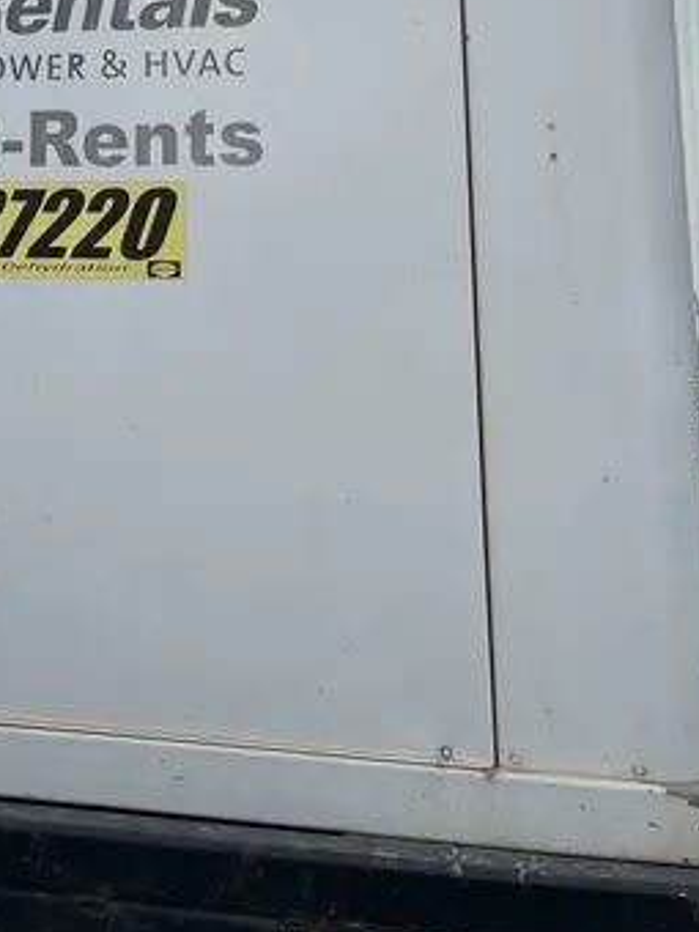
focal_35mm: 56
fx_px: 1508
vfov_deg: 31.7
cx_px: 38
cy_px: -4
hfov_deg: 25.1
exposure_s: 1/2463
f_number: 1.6
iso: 50
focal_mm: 5.1
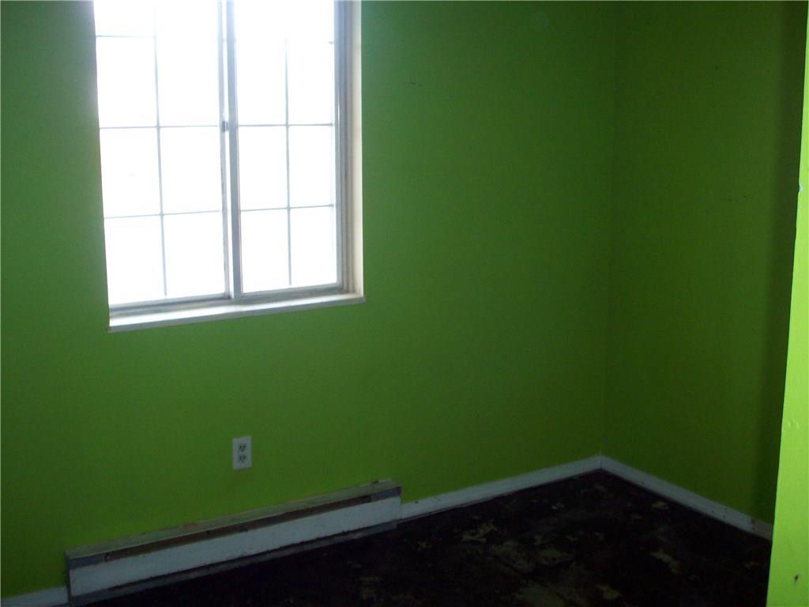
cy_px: 304
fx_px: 865
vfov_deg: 38.7
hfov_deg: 50.1
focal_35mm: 37
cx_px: 404
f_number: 2.8
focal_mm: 6.2
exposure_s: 1/45
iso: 160
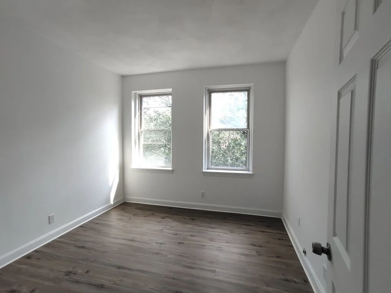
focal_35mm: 16
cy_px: 146
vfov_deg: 78.1
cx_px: 196
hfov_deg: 94.5
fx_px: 181
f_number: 2.2
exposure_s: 1/100
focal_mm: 2.15
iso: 82
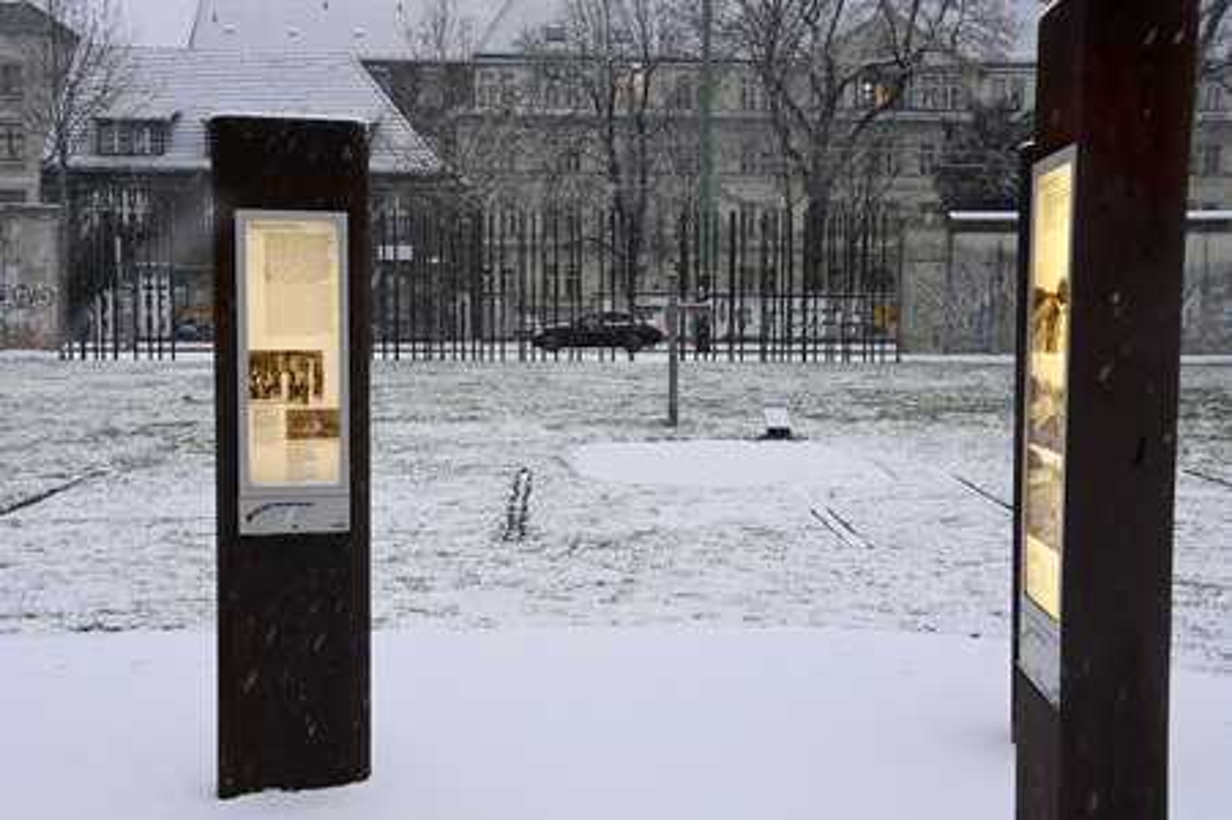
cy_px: 410
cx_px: 616
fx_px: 1436
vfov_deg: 31.8
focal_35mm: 42
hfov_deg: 46.4
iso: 1600
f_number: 11
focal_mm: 42
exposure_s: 1/100
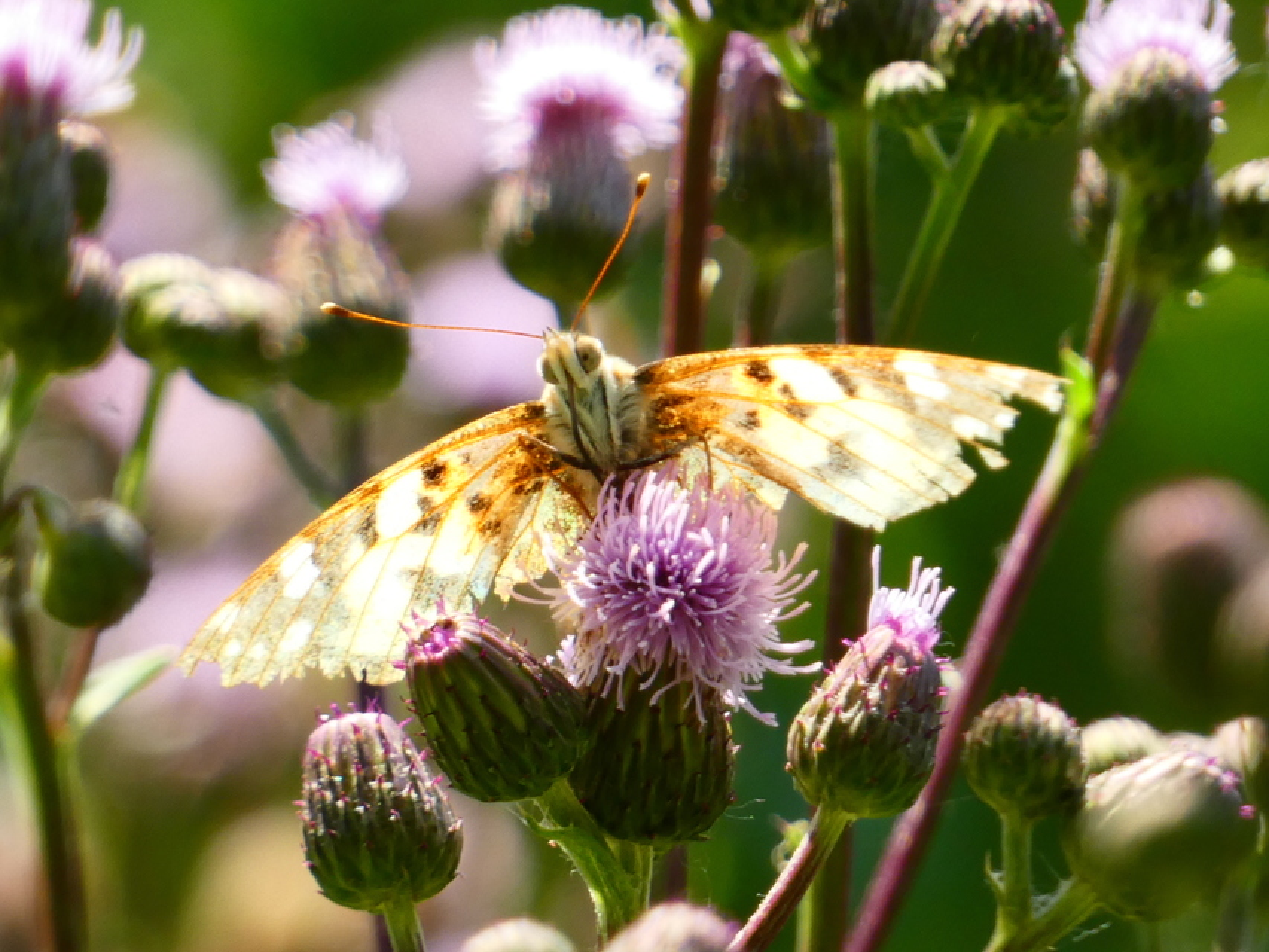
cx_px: 634
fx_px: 23539
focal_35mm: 642
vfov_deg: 2.3
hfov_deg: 3.1
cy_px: 476
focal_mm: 115
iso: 125
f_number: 5.6
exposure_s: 1/100
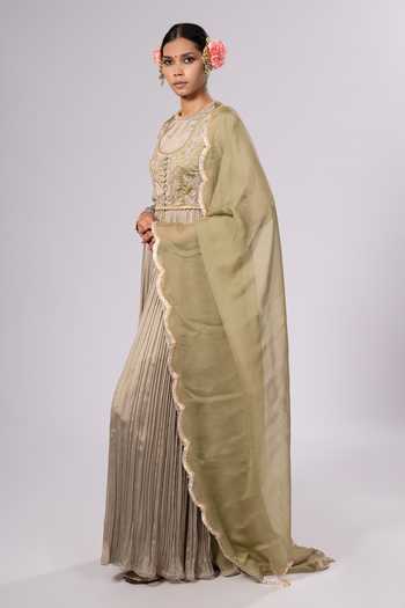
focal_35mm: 70
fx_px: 1181
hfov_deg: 19.5
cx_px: 202
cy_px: 304
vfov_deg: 28.8
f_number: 7.1
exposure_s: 1/160
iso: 160
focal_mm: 47
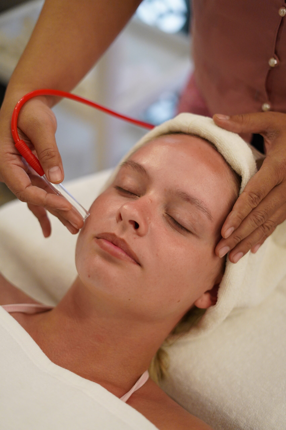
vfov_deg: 39.6
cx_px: 143
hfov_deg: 26.9
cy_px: 215
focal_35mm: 50
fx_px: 597
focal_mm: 50
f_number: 1.8
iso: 4000
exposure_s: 1/250
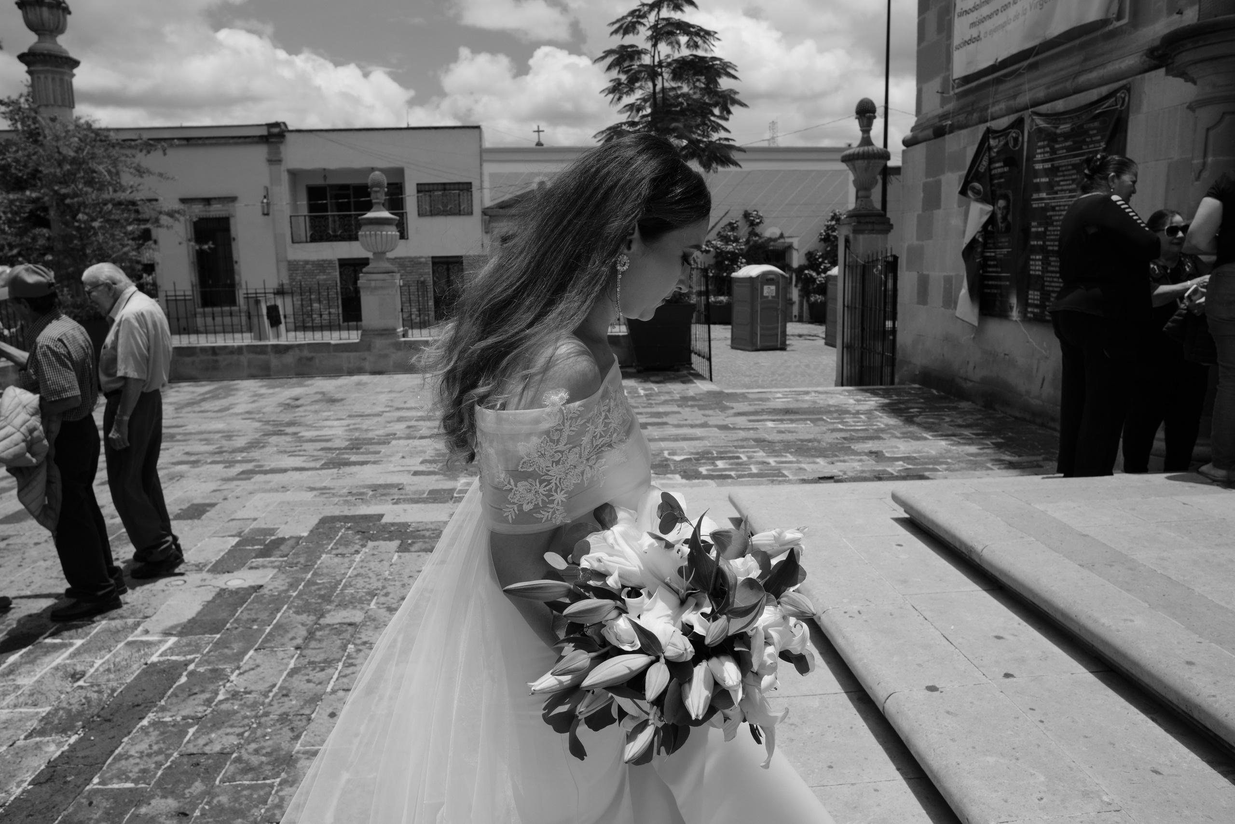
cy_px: 412
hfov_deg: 73.7
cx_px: 618
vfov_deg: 53.1
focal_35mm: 24
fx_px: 823
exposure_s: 1/2000
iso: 160
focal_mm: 16
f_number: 5.6
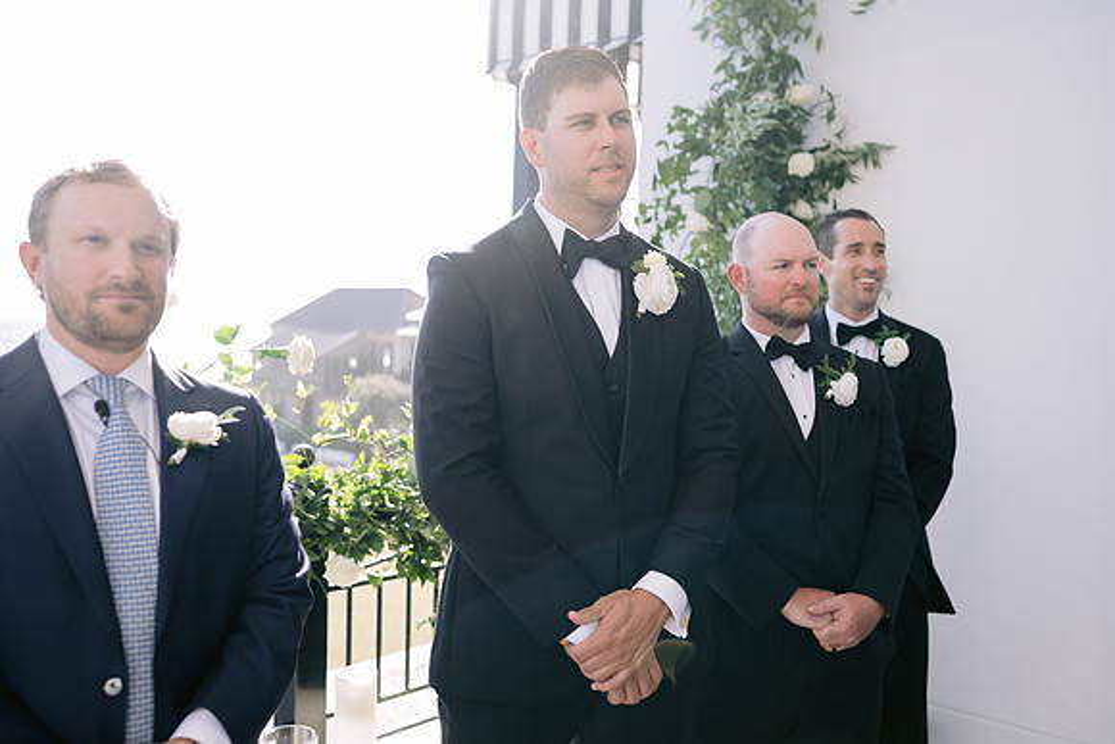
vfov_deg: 37.9
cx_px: 558
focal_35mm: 35
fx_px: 1084
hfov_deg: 54.4
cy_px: 372
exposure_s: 1/800
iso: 200
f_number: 2.8
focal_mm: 35
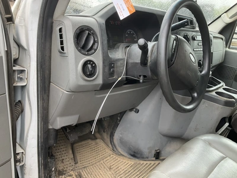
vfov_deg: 48.2
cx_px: 118
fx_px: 199
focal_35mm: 29
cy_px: 89
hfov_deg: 61.7
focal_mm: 3
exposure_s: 1/122
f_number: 1.8
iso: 25
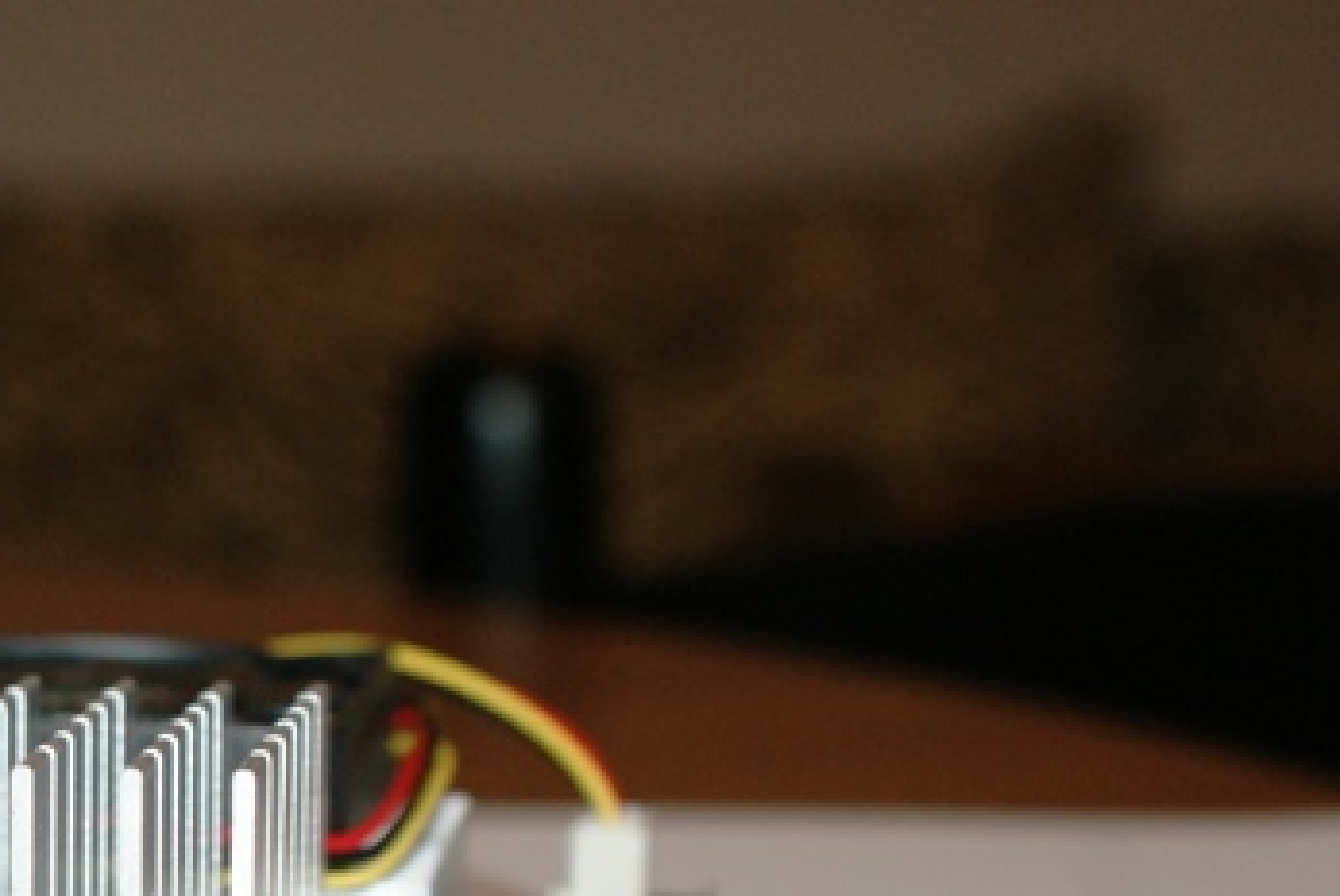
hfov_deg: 16.3
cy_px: 973
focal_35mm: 121
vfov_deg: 11.2
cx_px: -174
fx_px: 4513
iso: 400
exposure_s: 1/80
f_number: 5.6
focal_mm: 35
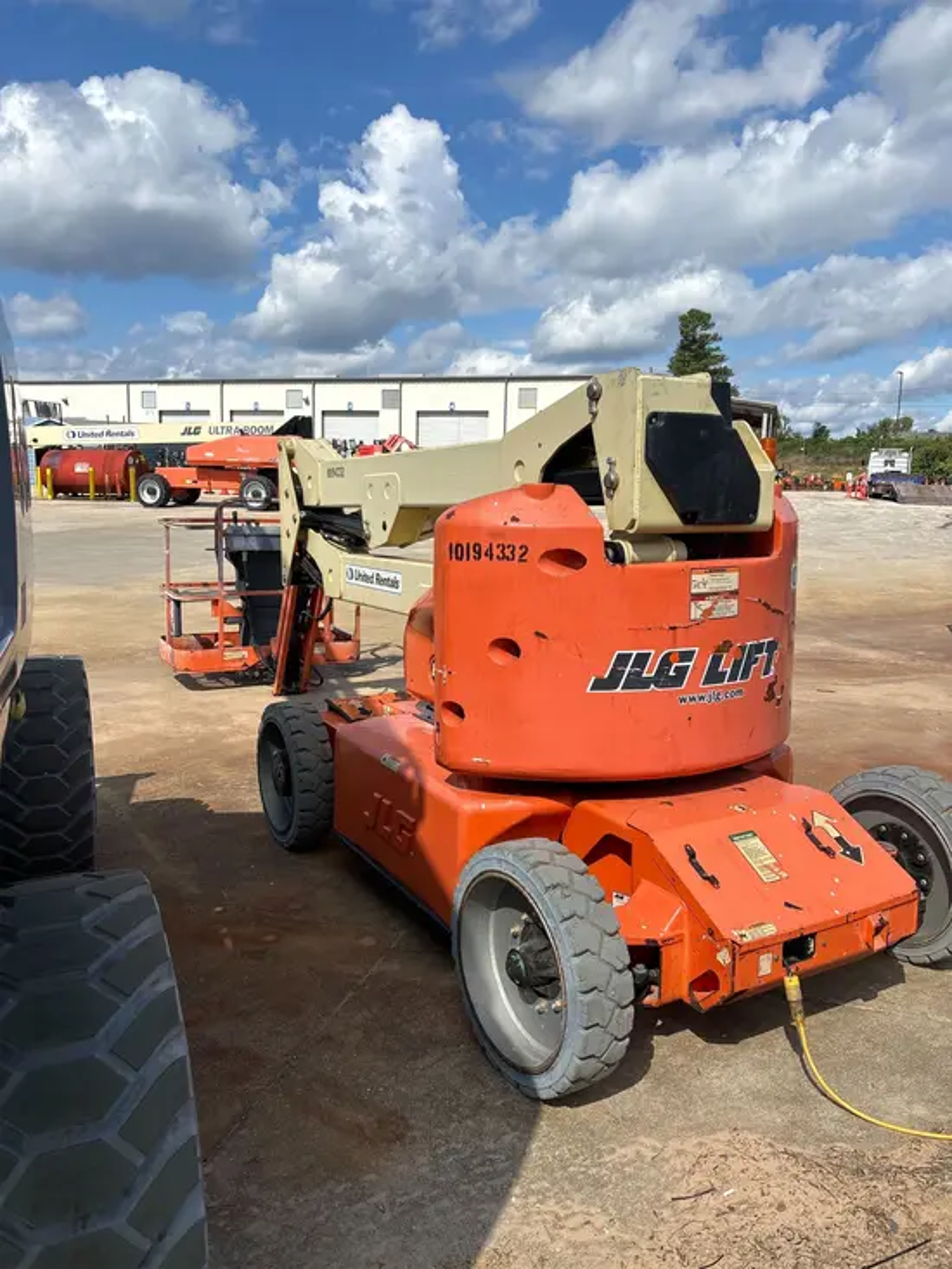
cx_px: 476
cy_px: 634
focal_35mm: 26
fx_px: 953
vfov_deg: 67.3
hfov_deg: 53.1
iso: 50
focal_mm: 5.96
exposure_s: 1/4854
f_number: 1.6
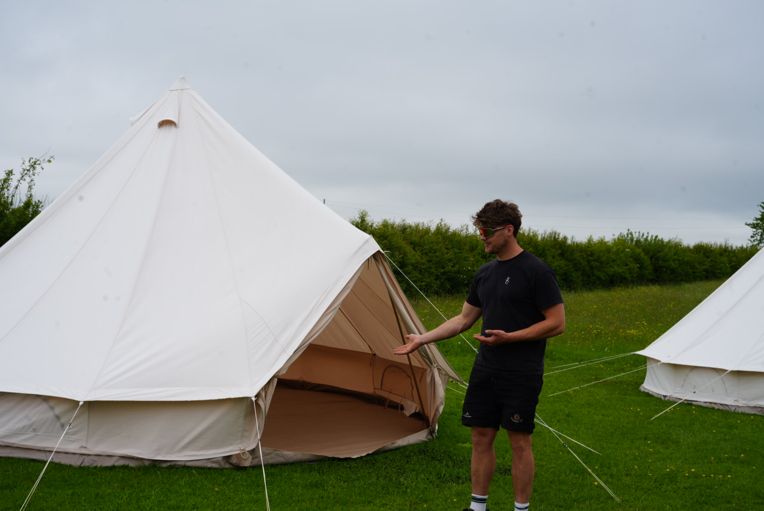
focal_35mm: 50
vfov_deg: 27.0
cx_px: 382
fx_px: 1062
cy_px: 256
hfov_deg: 39.6
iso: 100
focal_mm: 50
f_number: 10
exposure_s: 1/160
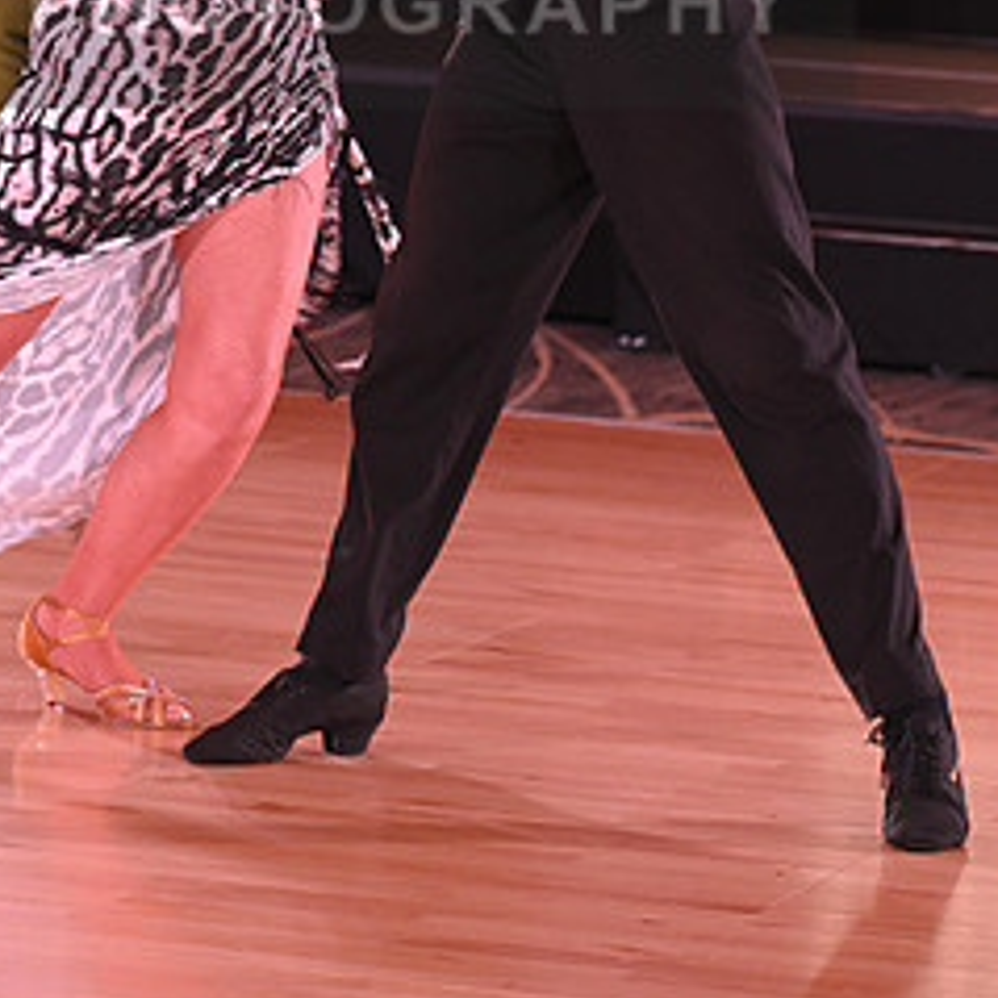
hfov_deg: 6.8
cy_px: -29
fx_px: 8415
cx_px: 282
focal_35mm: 258
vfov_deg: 6.8
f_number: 5
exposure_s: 1/200
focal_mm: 125
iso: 1600
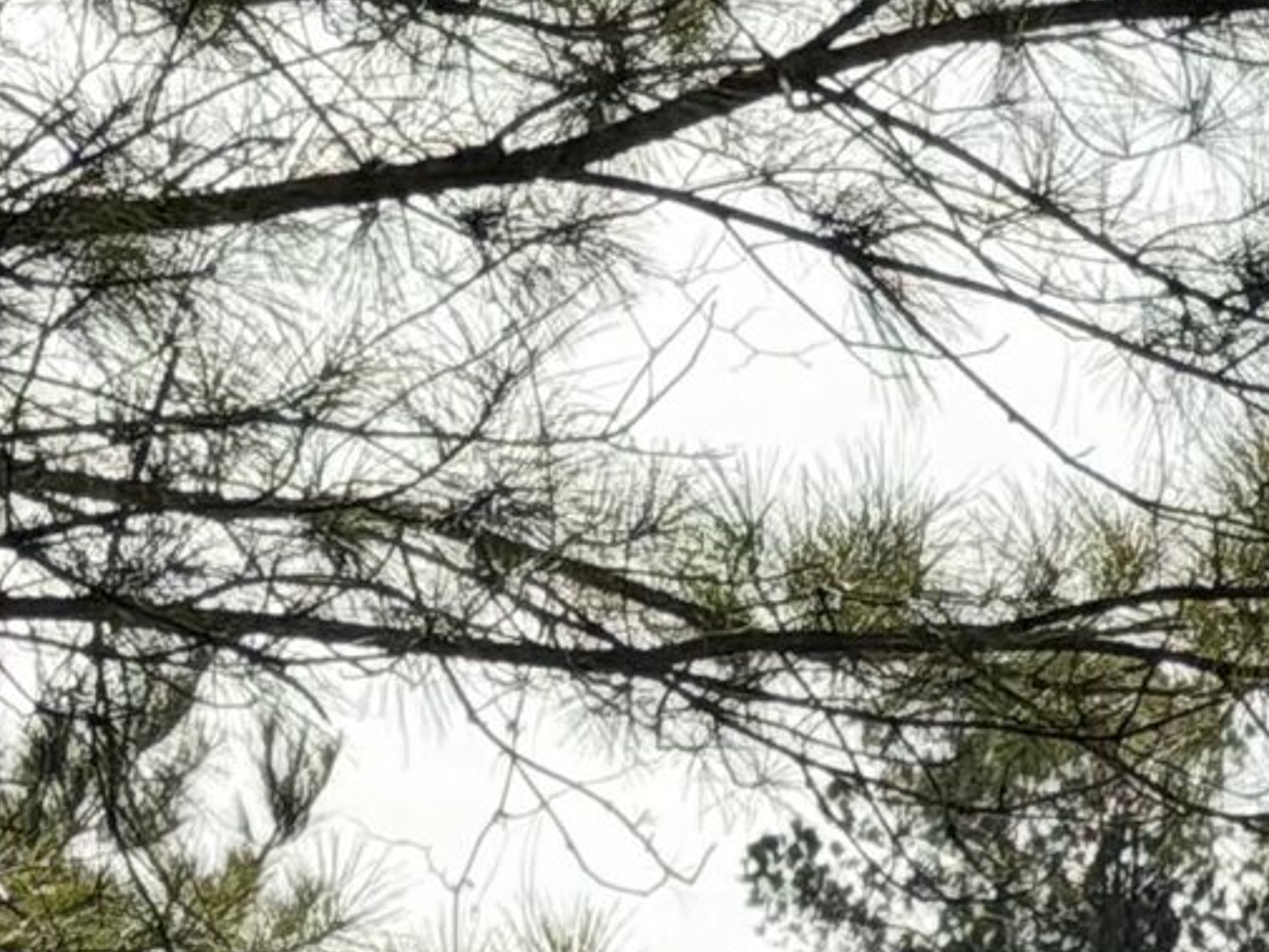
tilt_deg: +0.0
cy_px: 1952
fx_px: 10707
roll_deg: -0.6
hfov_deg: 6.7
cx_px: 2025
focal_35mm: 292
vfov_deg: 5.0
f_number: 1.78
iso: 64
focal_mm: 6.76
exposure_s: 1/4587
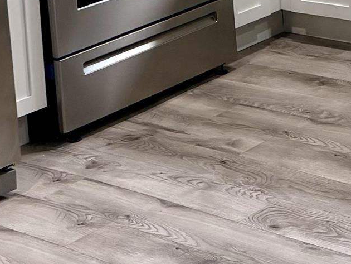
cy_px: -223
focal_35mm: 117
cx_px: 474
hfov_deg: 15.9
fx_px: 1187
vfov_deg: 11.7
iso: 200
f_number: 1.78
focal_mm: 6.76
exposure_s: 1/143
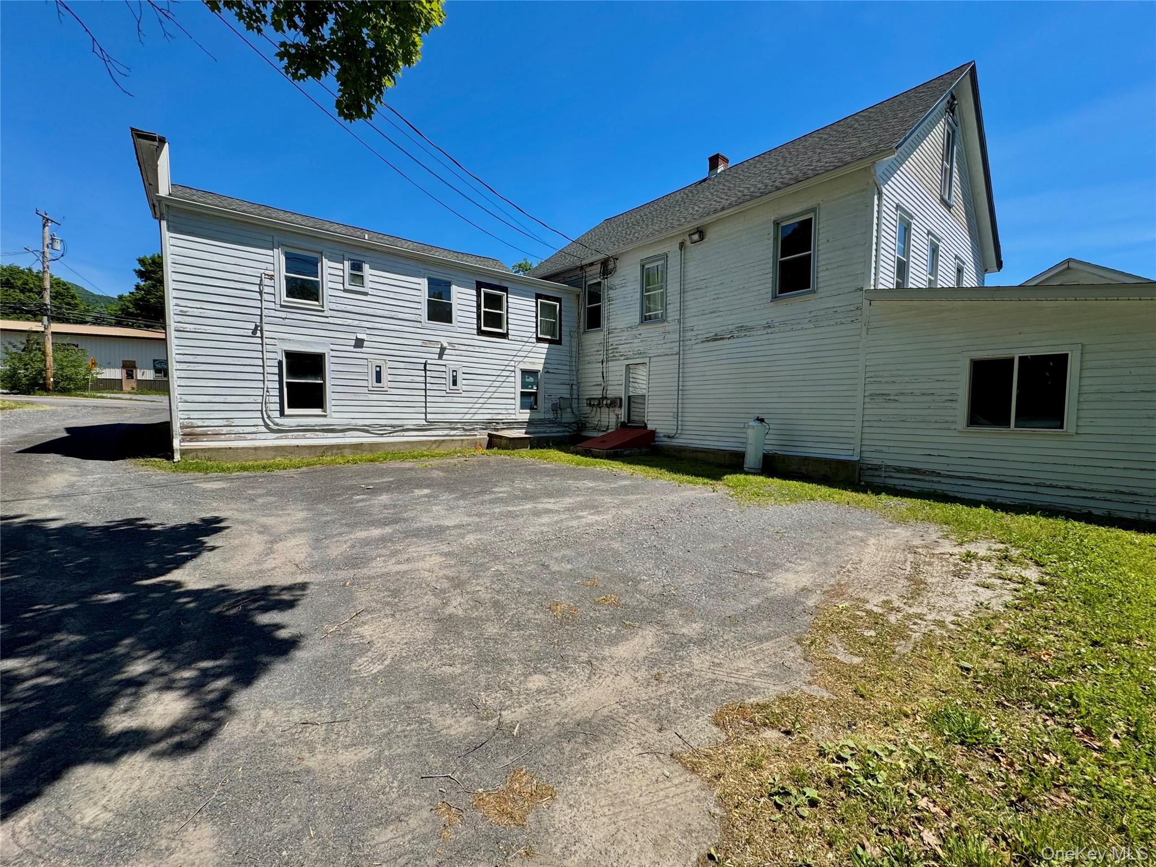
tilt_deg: -2.9
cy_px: 434
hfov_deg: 102.1
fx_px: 468
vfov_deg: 85.7
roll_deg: -0.3
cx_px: 578
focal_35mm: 14
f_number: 2.2
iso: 50
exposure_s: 1/2273
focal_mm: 2.22
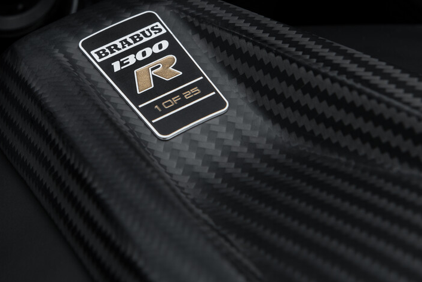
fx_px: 1395
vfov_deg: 11.5
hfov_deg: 17.2
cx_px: 149
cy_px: 64
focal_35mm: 119
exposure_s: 1/200
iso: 250
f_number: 13
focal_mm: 70
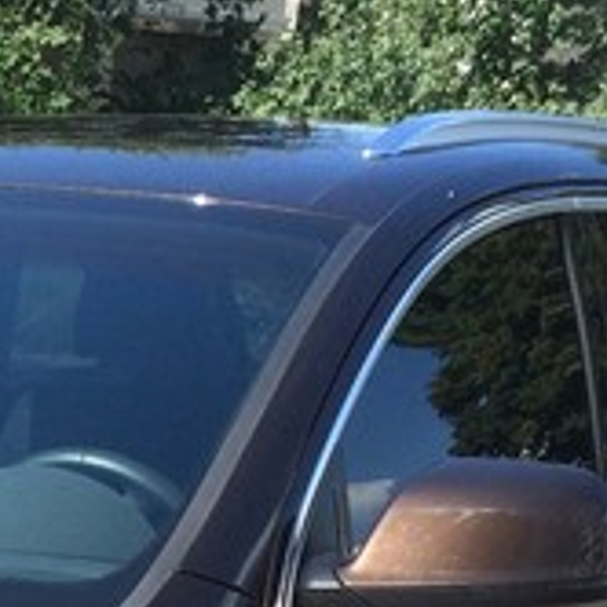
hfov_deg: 11.2
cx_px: -397
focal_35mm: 147
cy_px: 1060
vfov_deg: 11.1
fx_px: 2916
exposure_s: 1/1053
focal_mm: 4.12
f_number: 2.2
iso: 32
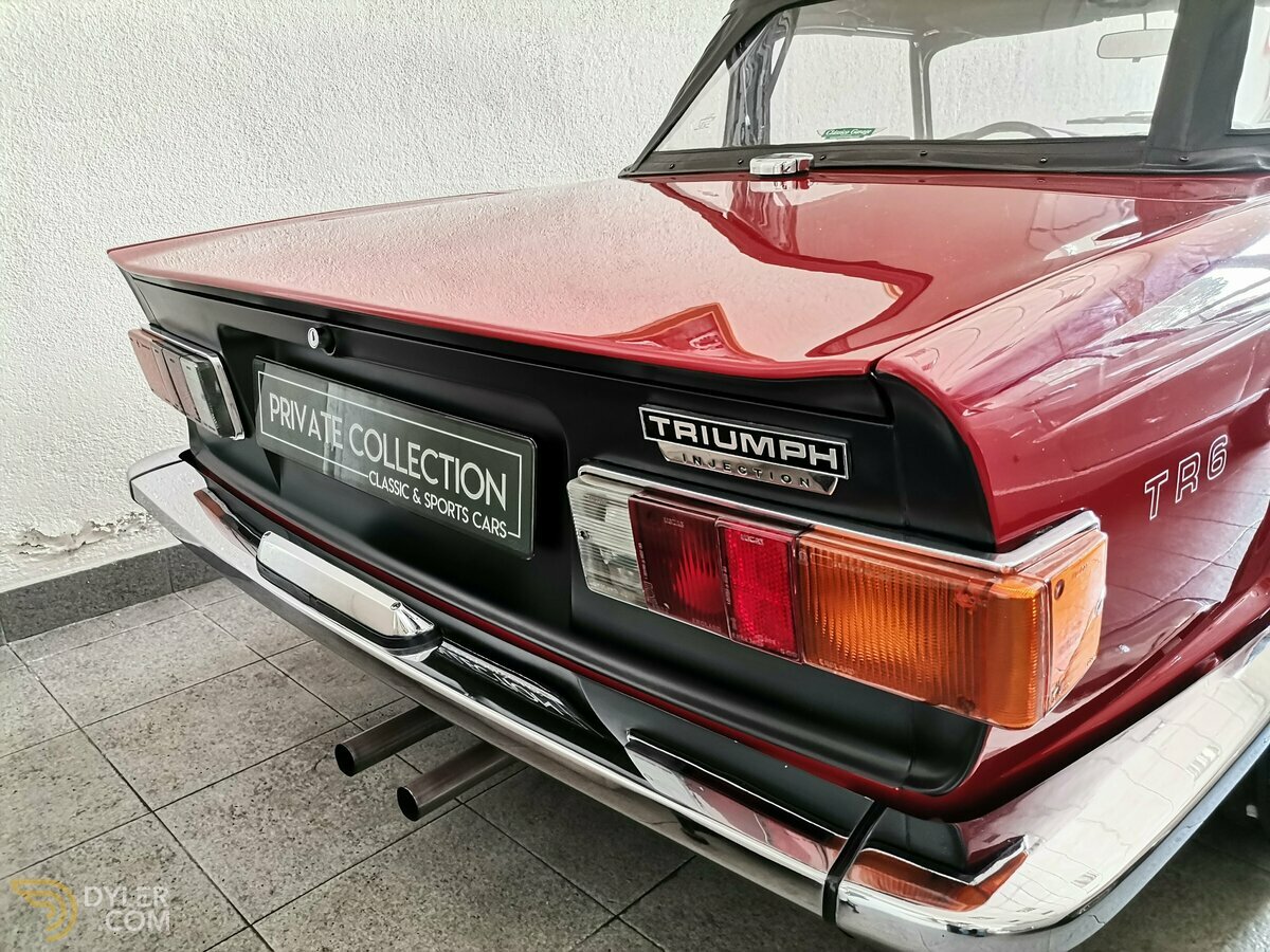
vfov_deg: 53.1
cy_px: 476
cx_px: 635
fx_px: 954
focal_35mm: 26
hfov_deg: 67.3
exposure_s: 1/100
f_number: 1.8
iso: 320
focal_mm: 4.75
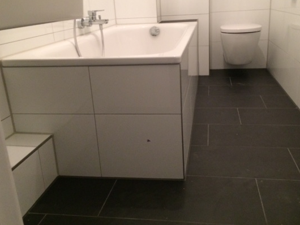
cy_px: 96
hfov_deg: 52.6
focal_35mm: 35
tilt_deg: -14.8
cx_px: 161
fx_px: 303
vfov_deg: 40.6
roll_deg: +2.5
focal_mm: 4.15
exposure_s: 1/25
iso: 250
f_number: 2.2
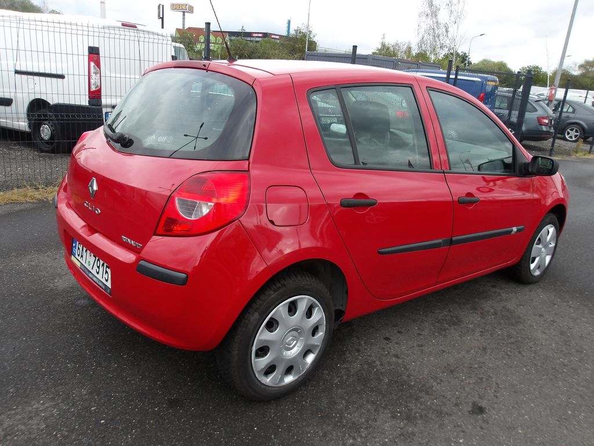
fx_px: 463
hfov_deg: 65.3
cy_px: 223
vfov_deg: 51.4
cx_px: 297
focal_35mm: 27
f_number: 3
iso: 100
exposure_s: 1/557
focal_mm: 4.9
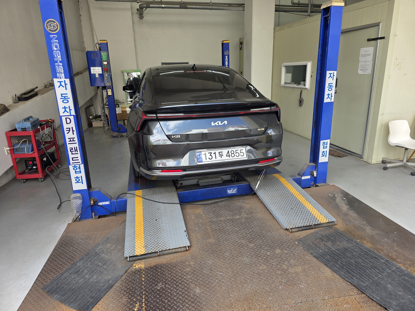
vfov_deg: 58.9
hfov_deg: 73.9
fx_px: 276
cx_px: 208
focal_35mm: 23
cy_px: 156
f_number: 1.7
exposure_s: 1/120
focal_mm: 6.3
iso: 25
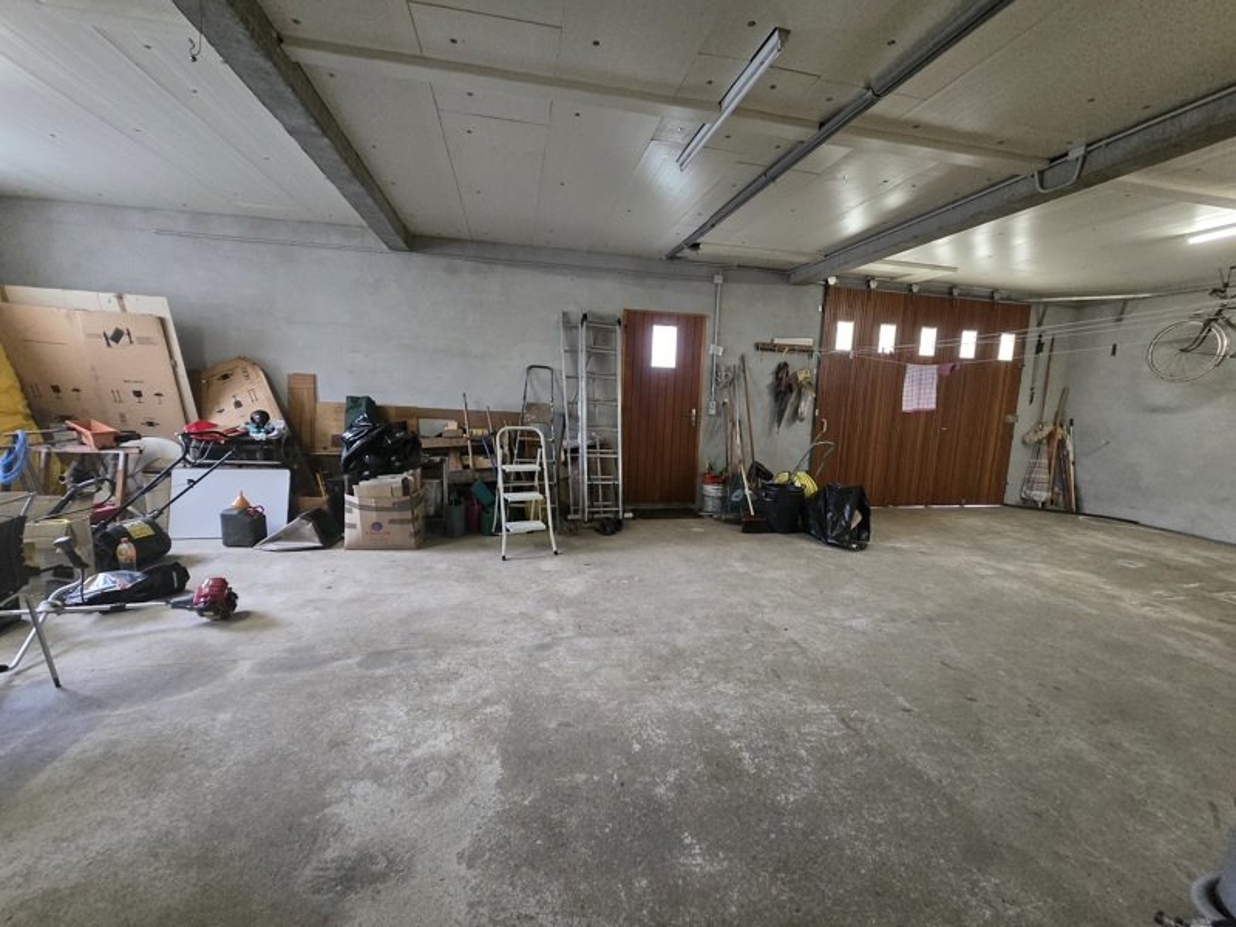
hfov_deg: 106.2
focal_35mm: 13
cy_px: 464
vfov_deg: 89.9
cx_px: 618
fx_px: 464
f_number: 2.2
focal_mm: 2.2
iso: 1250
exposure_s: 1/50
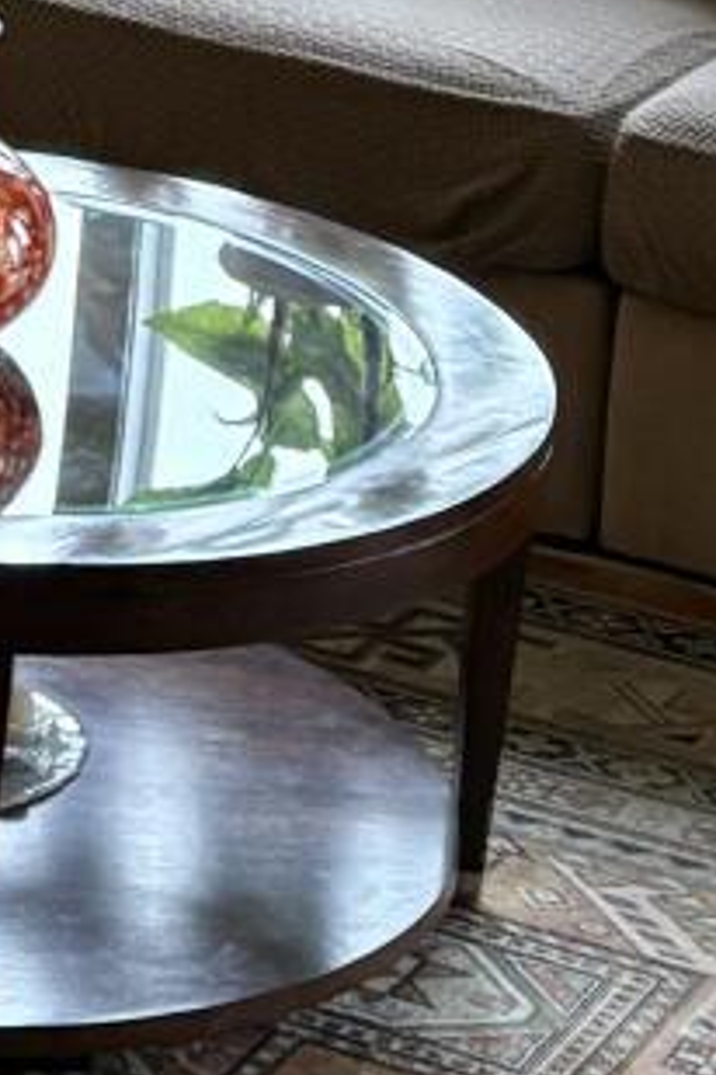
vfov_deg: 10.9
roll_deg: -4.0
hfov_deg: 7.7
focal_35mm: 175
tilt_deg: -7.6
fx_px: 5220
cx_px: -261
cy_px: -918
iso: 160
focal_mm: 5.96
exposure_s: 1/60
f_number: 1.6
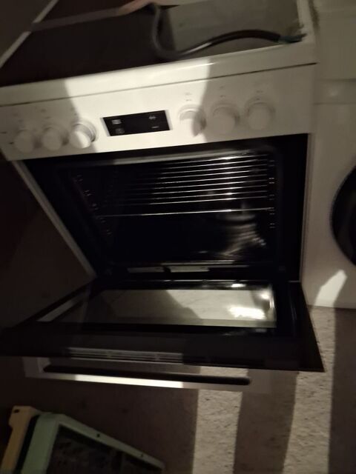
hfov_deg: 51.4
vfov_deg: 65.3
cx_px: 178
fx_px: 370
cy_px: 237
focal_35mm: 27
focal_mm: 4
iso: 2000
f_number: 1.8
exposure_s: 1/4
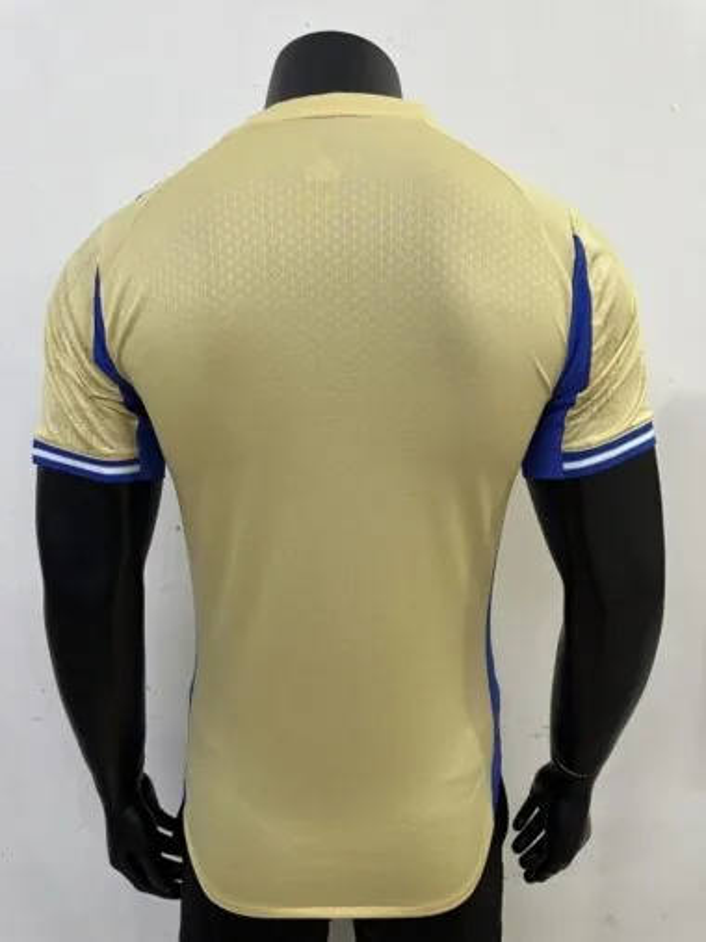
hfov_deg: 56.8
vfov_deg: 71.6
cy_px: 471
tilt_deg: -8.7
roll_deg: -0.2
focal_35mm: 24
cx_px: 353
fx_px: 653
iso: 400
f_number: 1.78
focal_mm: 6.86
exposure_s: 1/50
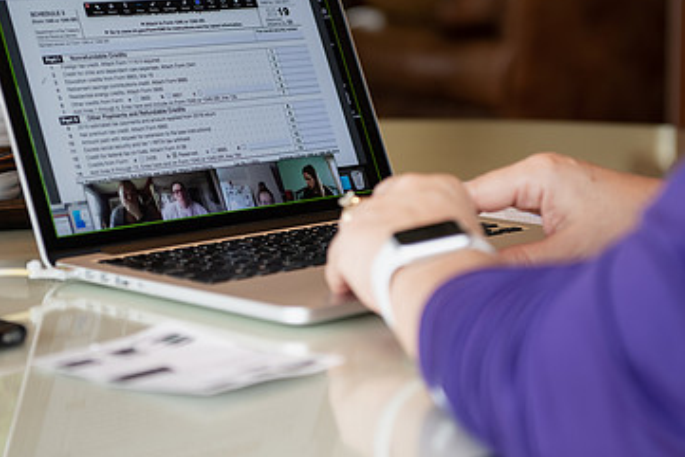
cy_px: 141
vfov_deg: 12.9
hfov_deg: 19.2
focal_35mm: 106
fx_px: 2018
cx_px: 271
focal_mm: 66
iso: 500
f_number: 3.5
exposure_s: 1/125
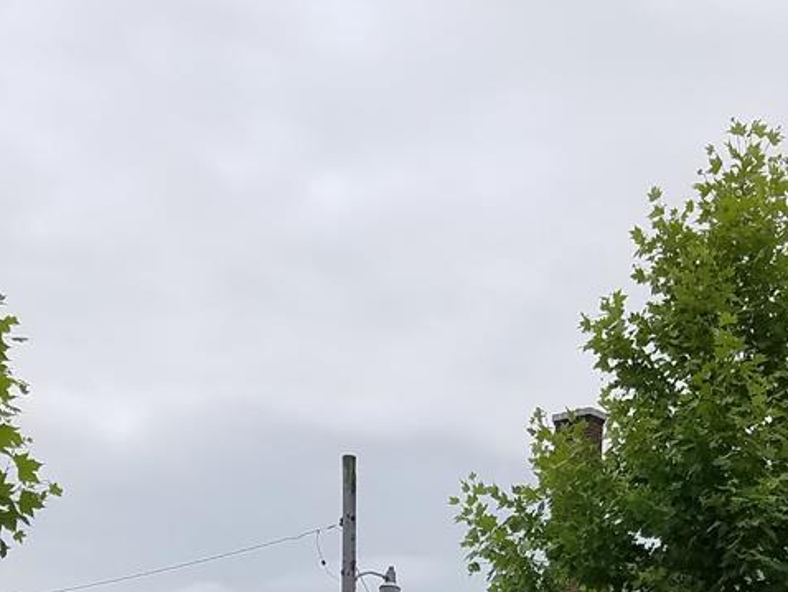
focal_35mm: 87
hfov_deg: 22.5
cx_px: 470
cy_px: 853
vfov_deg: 15.8
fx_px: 1981
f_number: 1.7
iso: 50
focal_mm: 4.2
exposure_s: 1/3856
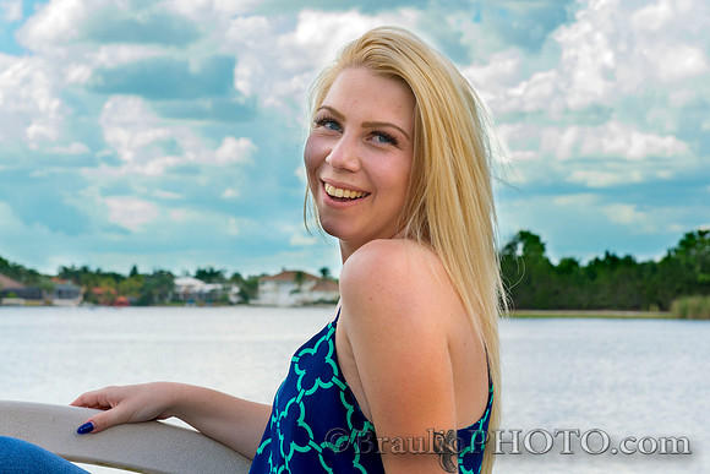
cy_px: 172
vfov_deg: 11.9
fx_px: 2271
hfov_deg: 17.8
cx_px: 361
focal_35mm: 115
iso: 320
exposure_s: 1/200
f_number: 10
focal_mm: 70
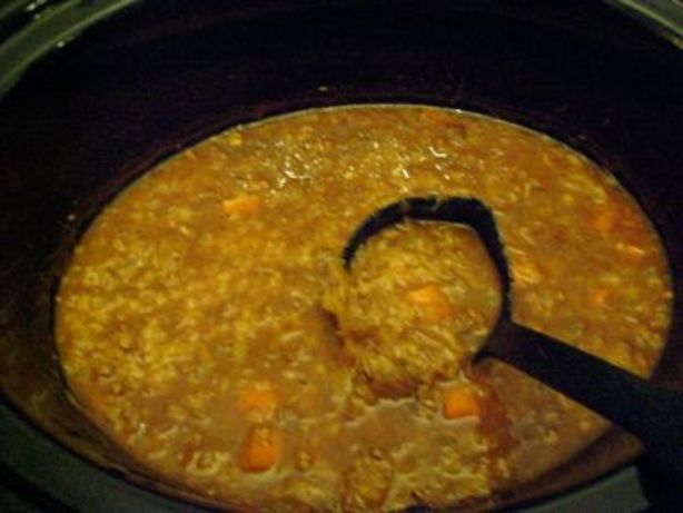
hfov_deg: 51.3
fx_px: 711
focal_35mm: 36
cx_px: 342
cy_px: 256
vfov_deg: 39.7
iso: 200
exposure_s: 1/8
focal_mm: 6
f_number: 2.7
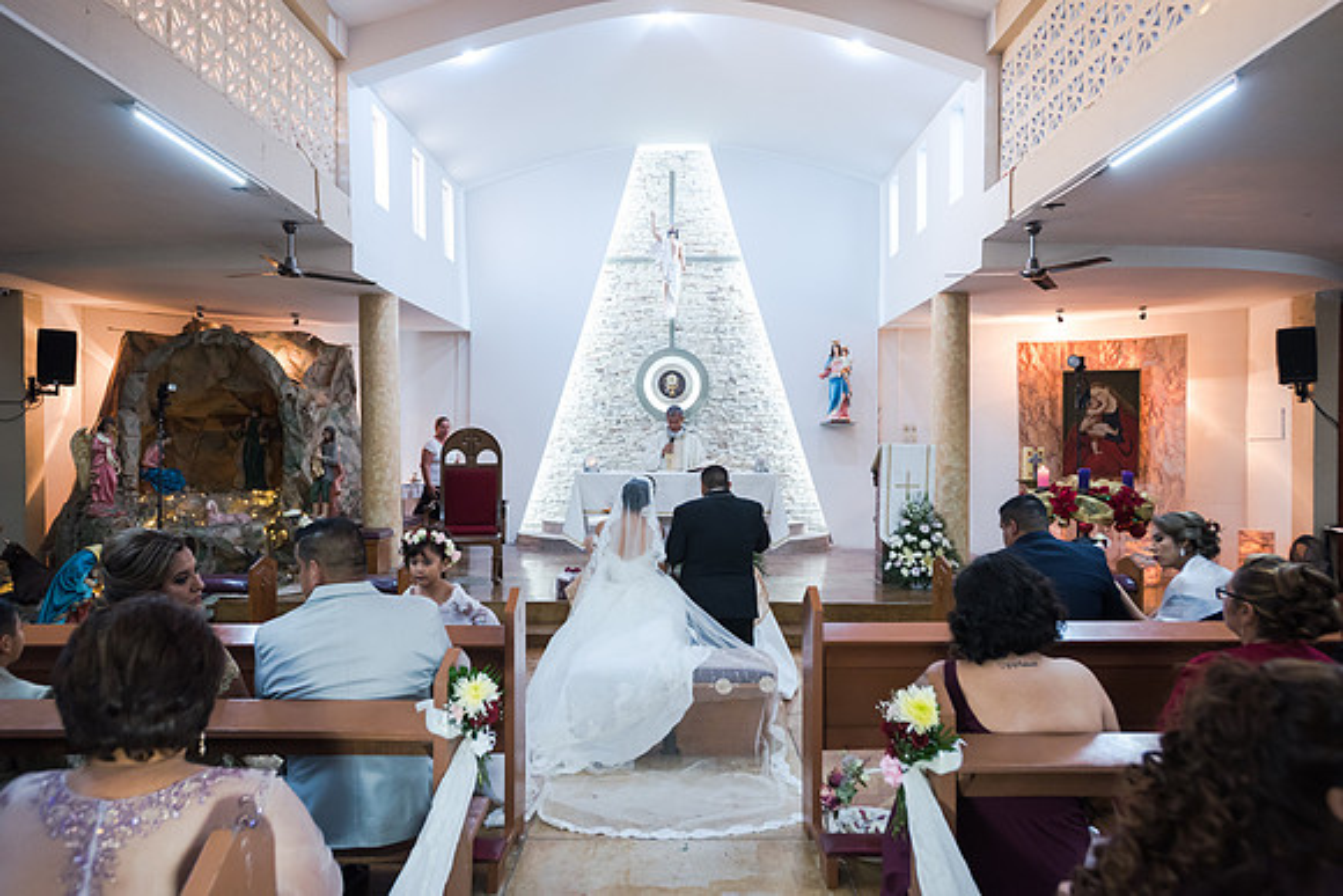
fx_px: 896
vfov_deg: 53.2
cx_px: 672
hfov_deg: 73.7
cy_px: 448
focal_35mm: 24
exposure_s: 1/80
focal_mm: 24
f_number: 2.8
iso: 1600
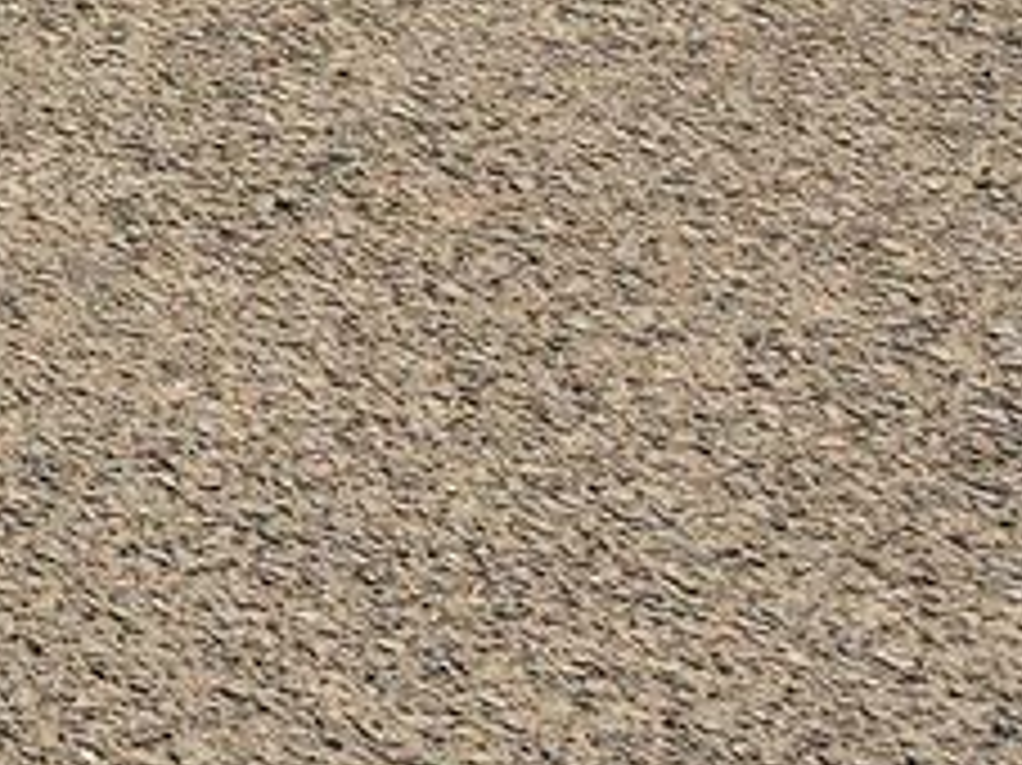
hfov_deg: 8.9
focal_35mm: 162
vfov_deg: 8.1
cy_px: -1377
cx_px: -2409
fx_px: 4780
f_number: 1.4
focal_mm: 6.5
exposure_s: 1/1289
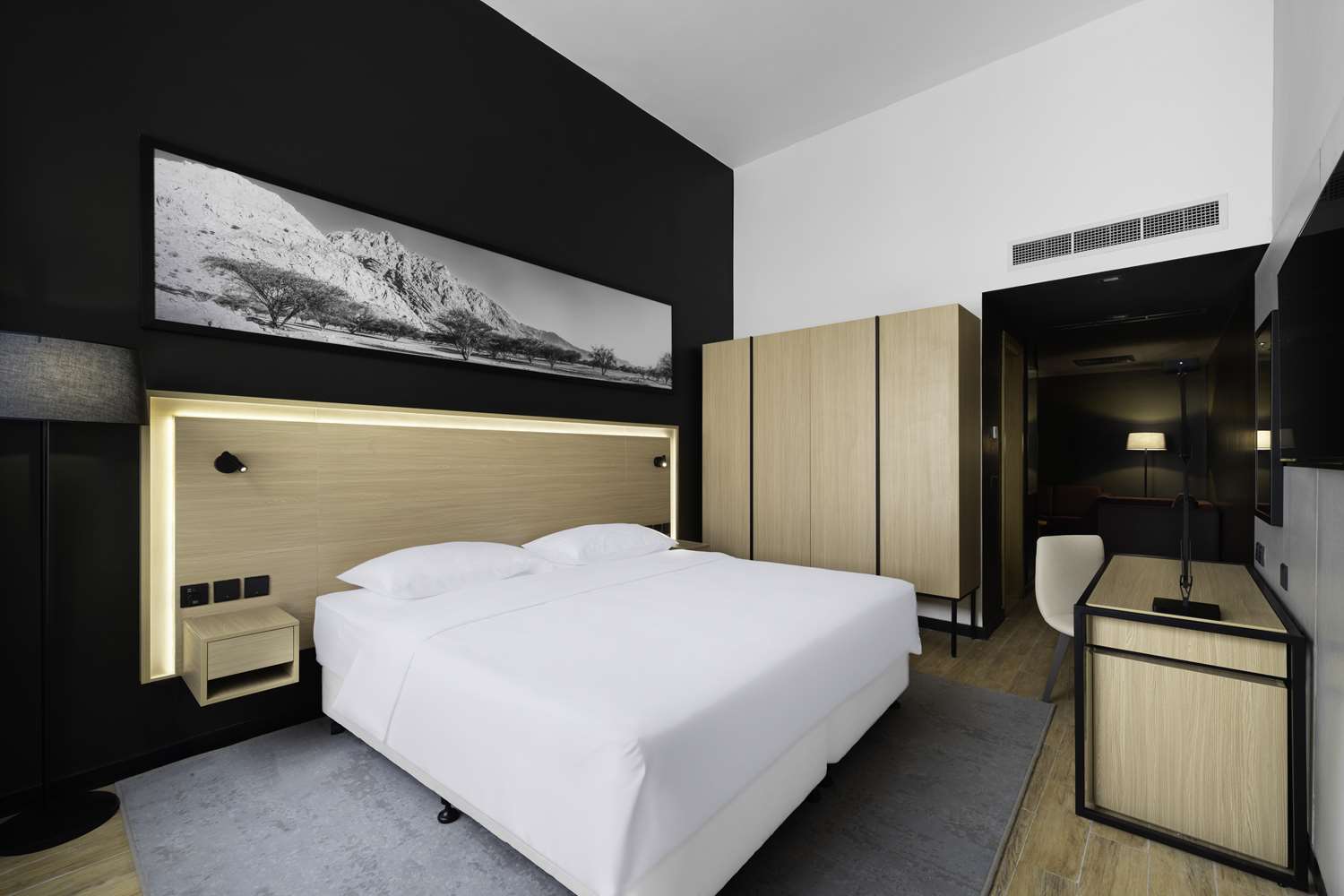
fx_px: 560
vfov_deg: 77.3
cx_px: 672
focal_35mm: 15
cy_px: 448
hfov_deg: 100.4
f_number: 9
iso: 50
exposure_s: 1/1.25
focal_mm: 15
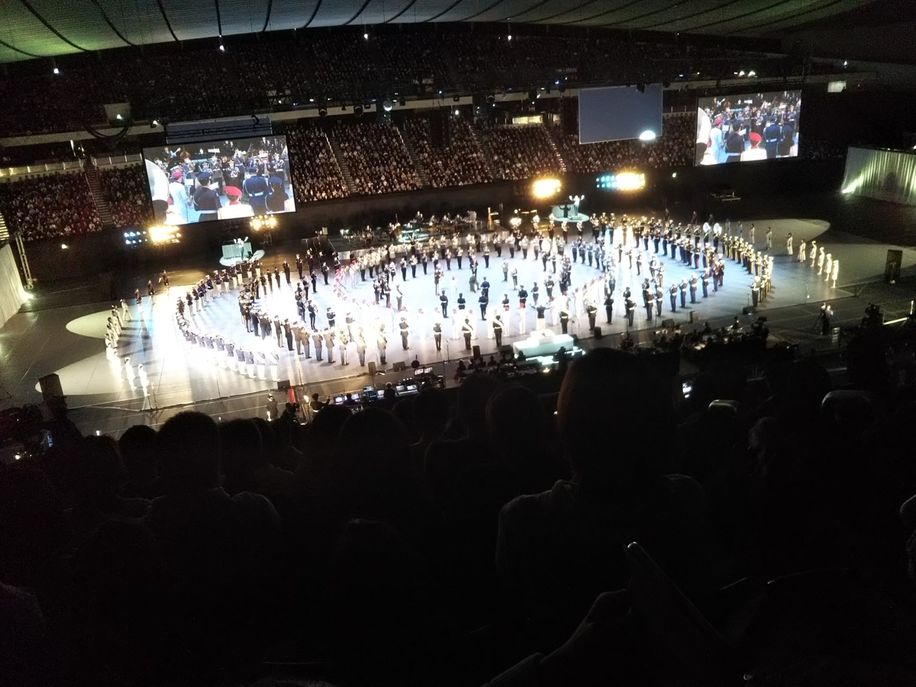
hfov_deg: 60.0
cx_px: 458
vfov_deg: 46.8
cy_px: 344
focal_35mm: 30
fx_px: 794
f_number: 2.2
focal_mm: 4
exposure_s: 1/30
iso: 160
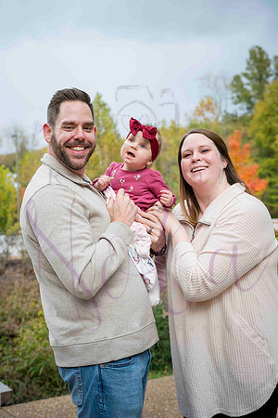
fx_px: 579
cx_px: 139
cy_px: 209
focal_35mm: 50
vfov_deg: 39.6
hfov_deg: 27.0
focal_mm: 50
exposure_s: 1/500
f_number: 4.5
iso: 400
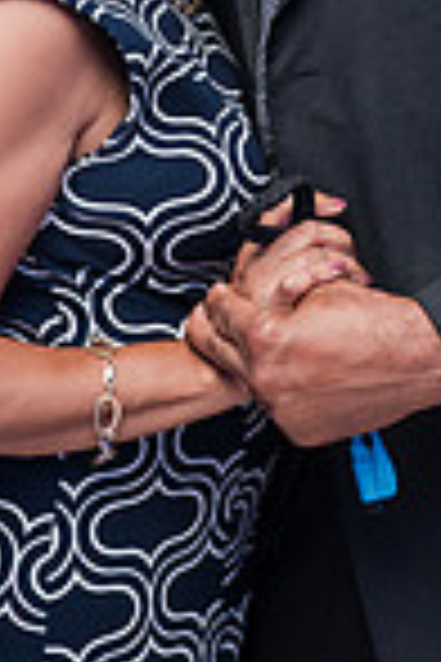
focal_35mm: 138
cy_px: -99
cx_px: 310
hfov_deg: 9.9
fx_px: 2536
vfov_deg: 14.5
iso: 3200
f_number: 4
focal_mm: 45
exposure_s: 1/250
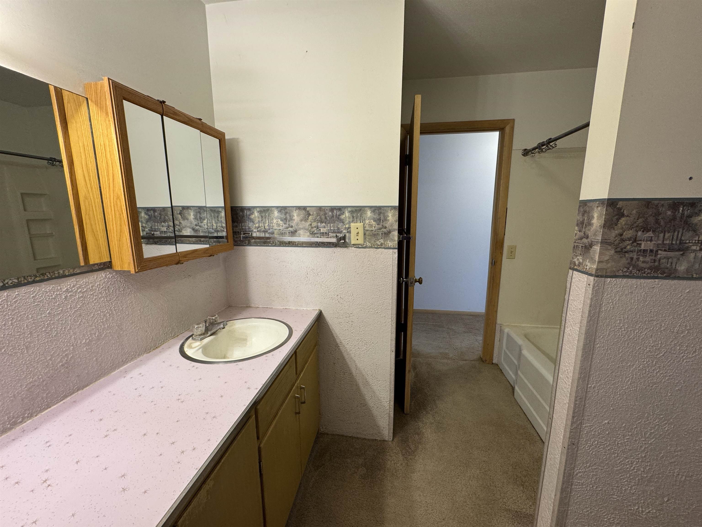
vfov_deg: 85.7
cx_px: 351
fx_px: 284
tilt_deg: -10.9
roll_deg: +0.9
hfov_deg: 102.1
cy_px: 264
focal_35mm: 14
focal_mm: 2.22
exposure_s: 1/60
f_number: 2.2
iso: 160
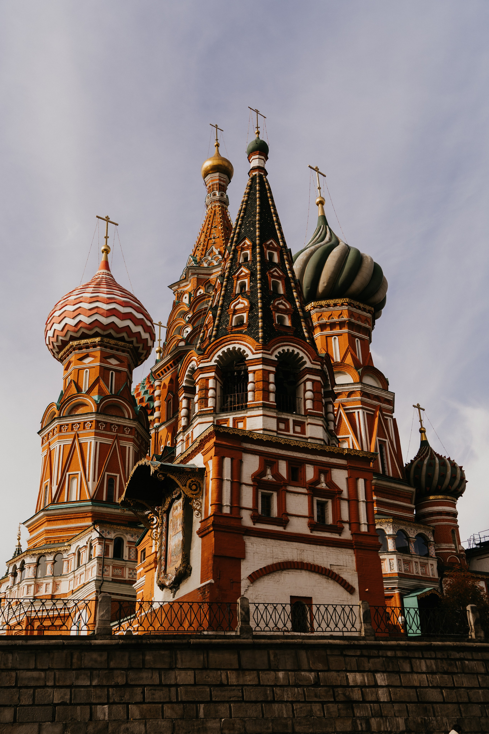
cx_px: 244
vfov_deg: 54.4
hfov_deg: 37.9
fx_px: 713
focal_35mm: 35
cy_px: 367
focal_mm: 35
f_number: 4
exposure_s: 1/500
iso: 100
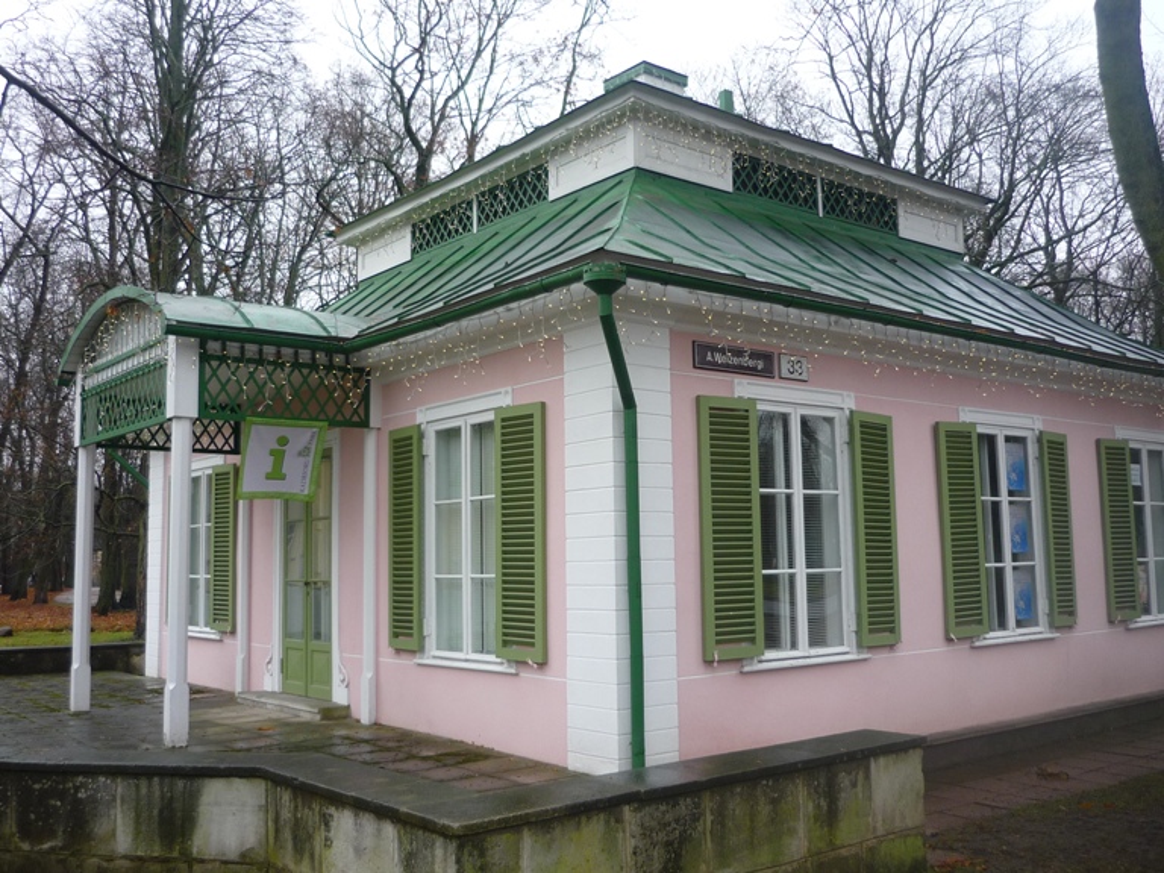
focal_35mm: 33
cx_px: 582
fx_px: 1110
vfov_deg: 42.9
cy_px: 436
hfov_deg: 55.4
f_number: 2.8
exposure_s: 1/80
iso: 100
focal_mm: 5.5
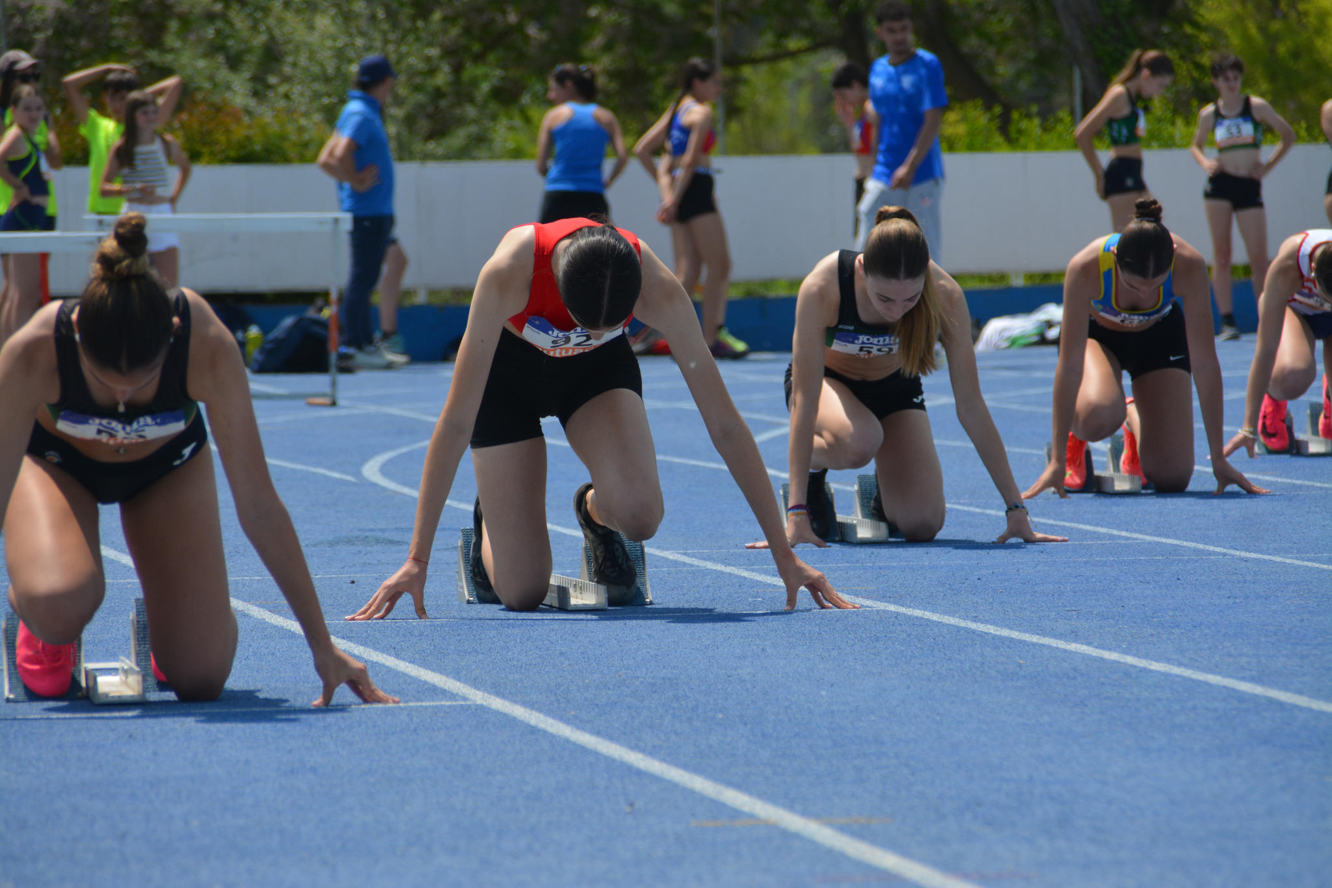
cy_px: 444
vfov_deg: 4.6
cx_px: 666
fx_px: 11098
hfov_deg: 6.9
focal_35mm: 300
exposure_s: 1/1600
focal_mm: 200
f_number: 6.3
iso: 400
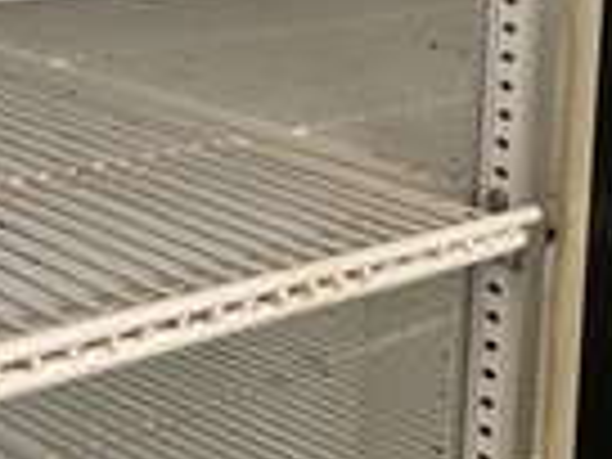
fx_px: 1503
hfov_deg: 22.5
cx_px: 76
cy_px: -140
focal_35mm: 85
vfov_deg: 16.4
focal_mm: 3
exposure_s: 1/122
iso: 32
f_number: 1.8
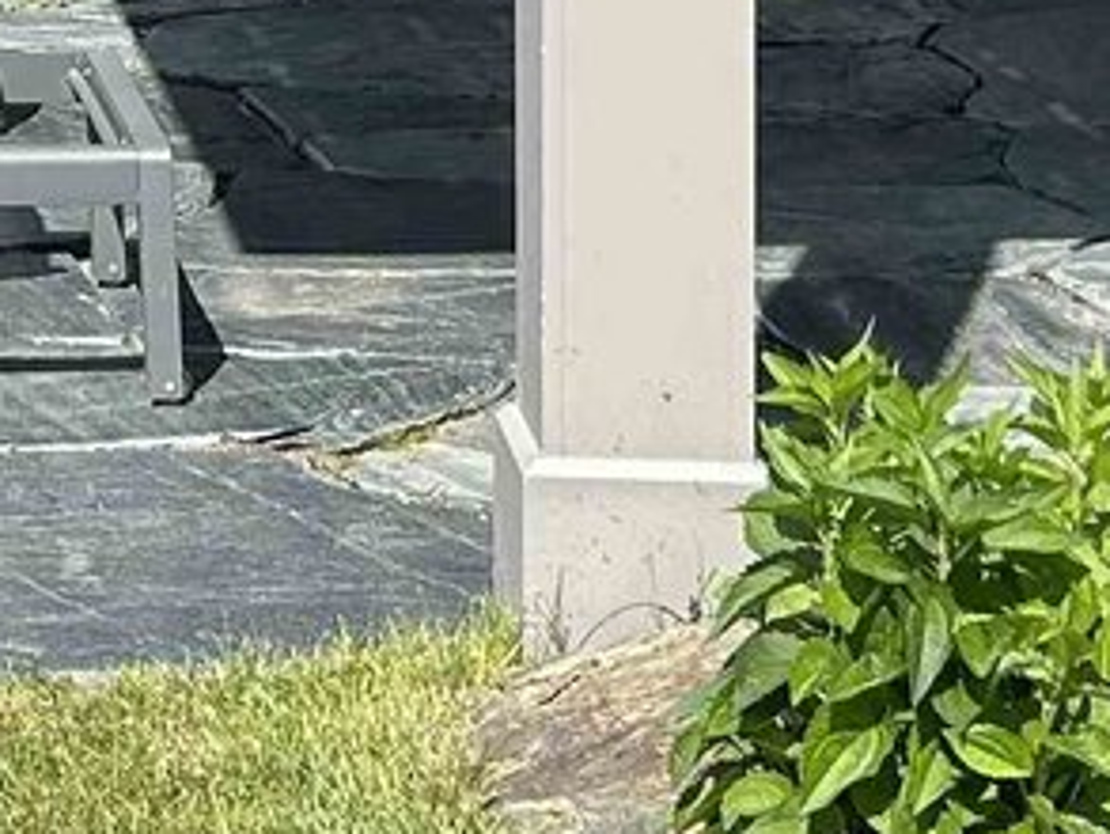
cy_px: -872
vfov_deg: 9.7
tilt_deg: +0.8
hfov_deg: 13.5
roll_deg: -0.3
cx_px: -242
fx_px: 4555
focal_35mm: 142
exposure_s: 1/2571
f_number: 1.5
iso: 50
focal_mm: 5.7
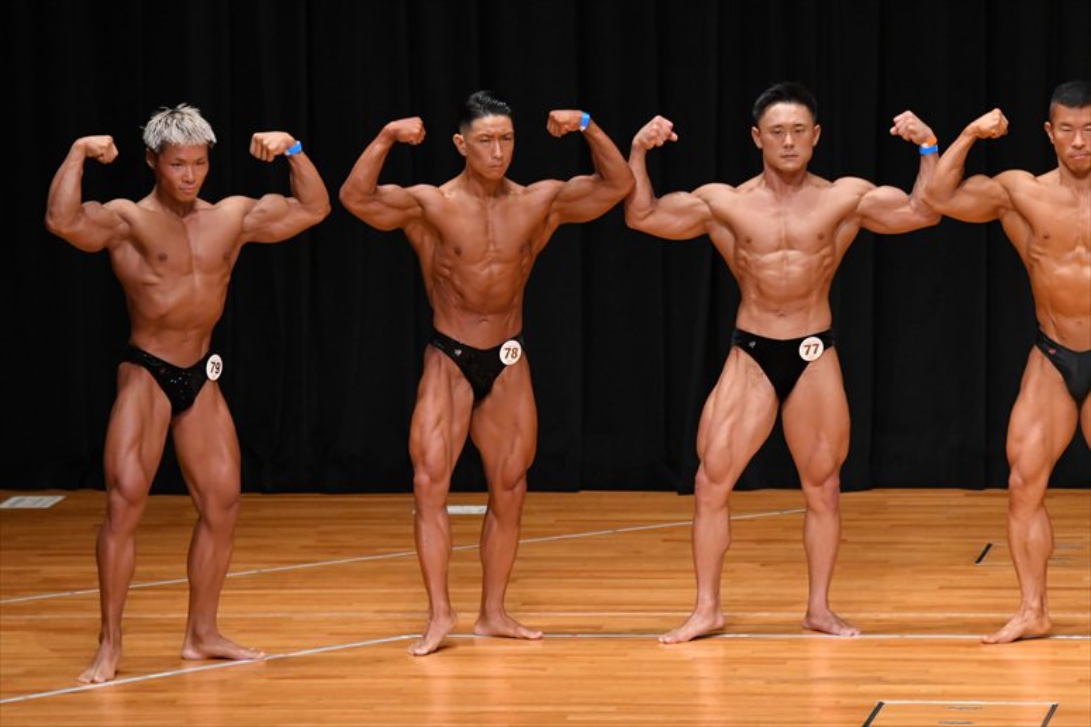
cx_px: 546
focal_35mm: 255
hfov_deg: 8.1
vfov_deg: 5.4
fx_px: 7724
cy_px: 364
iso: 4000
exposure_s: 1/400
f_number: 5.6
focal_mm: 170
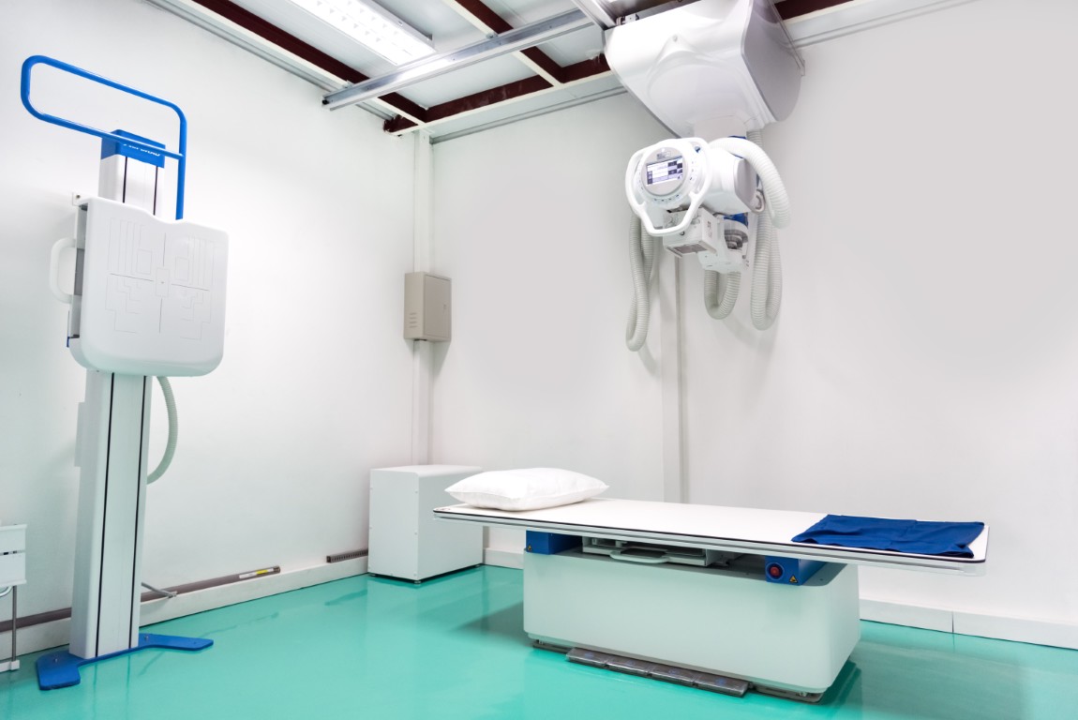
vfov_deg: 53.2
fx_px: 719
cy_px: 360
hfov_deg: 73.7
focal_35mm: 24
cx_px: 539
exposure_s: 1/160
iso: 250
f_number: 4
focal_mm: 24
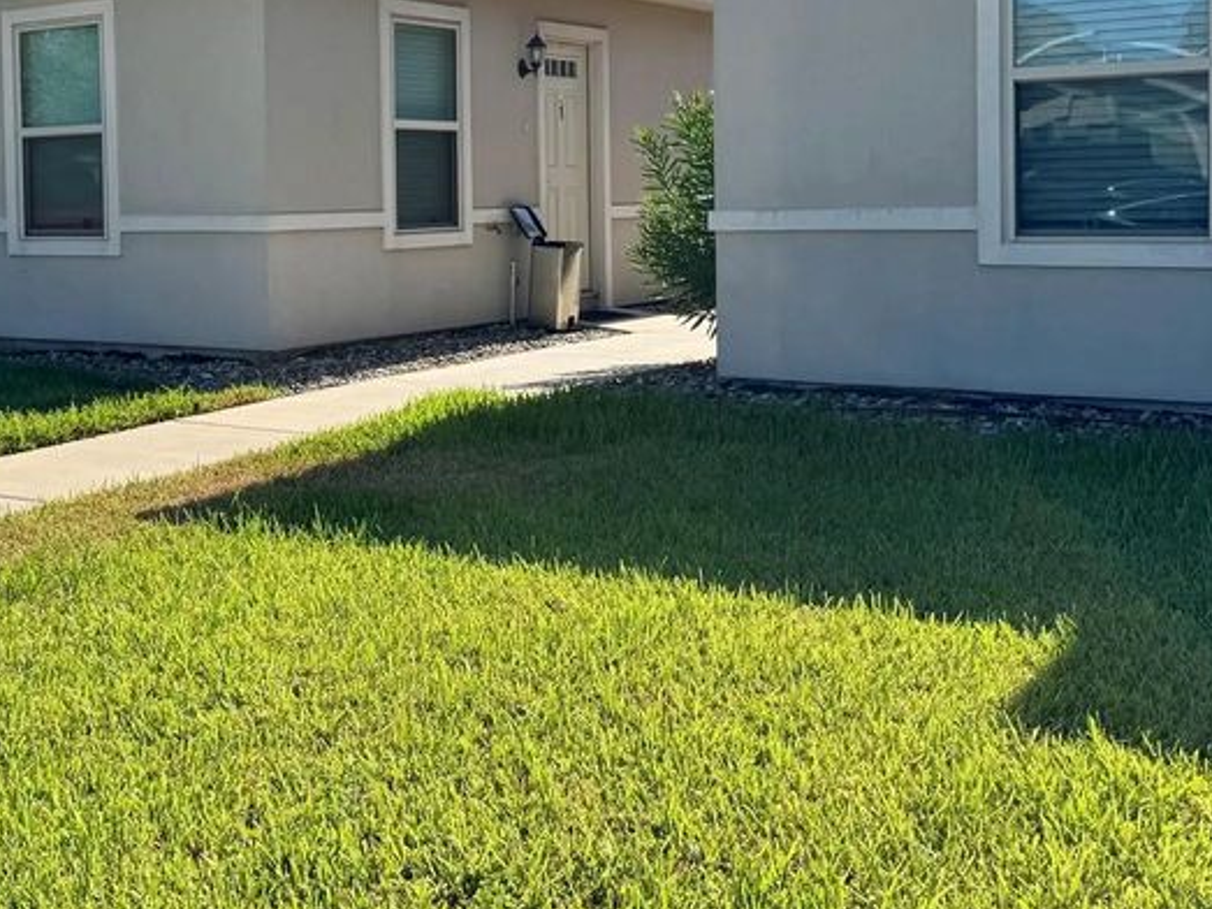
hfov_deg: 39.4
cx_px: 306
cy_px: 220
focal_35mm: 47
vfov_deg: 30.3
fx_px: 1645
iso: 80
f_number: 1.78
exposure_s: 1/4608
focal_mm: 6.76
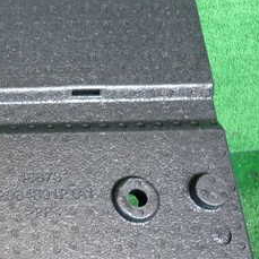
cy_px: 133
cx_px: -50
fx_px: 491
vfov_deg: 29.6
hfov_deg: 26.4
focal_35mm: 58
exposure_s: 1/50
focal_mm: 4.5
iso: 200
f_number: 2
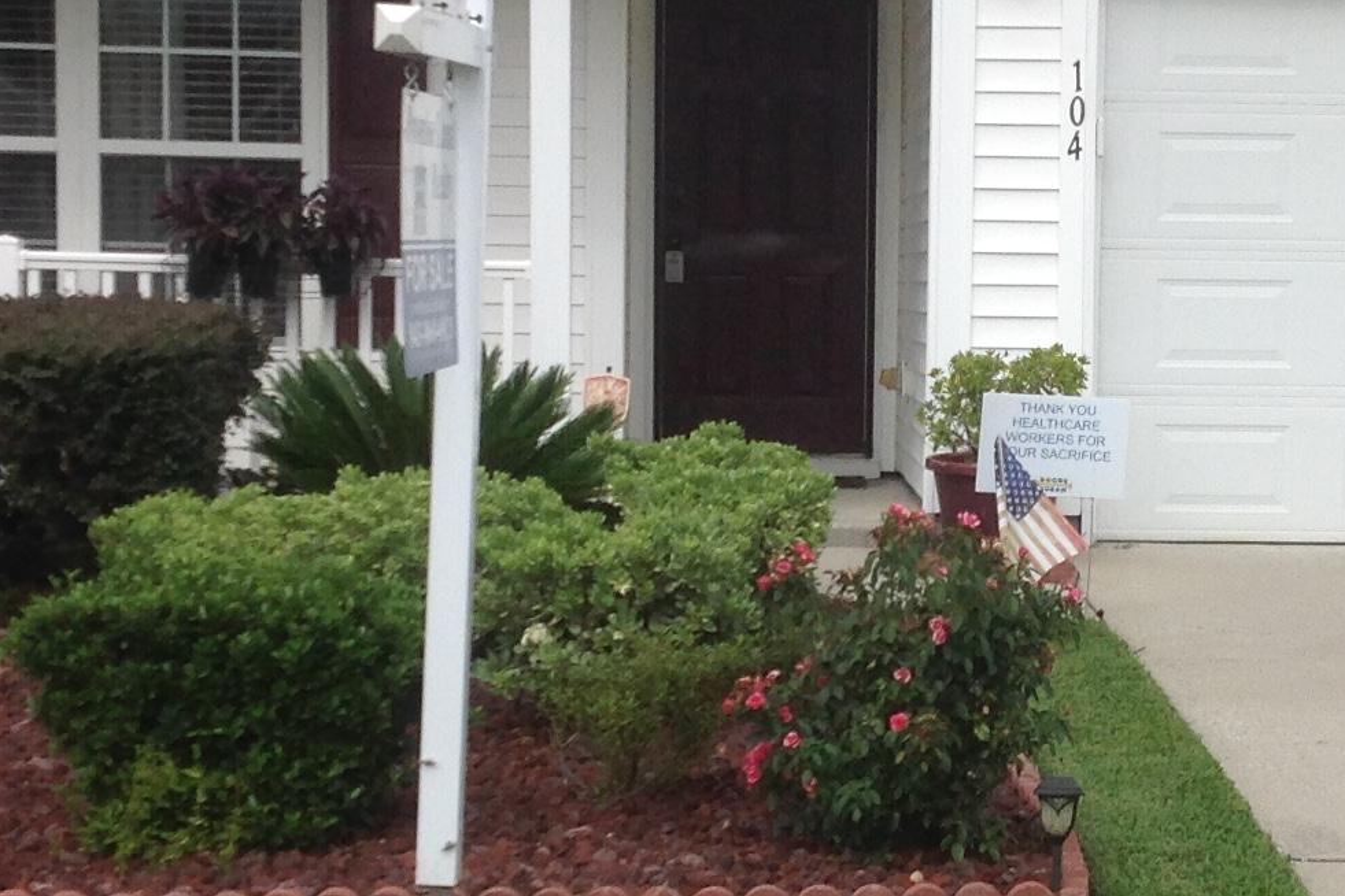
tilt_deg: -3.9
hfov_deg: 21.1
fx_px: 3586
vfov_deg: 14.3
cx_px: 942
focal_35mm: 96
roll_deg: -1.1
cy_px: 470
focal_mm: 4.28
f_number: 2.4
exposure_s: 1/2016
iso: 50
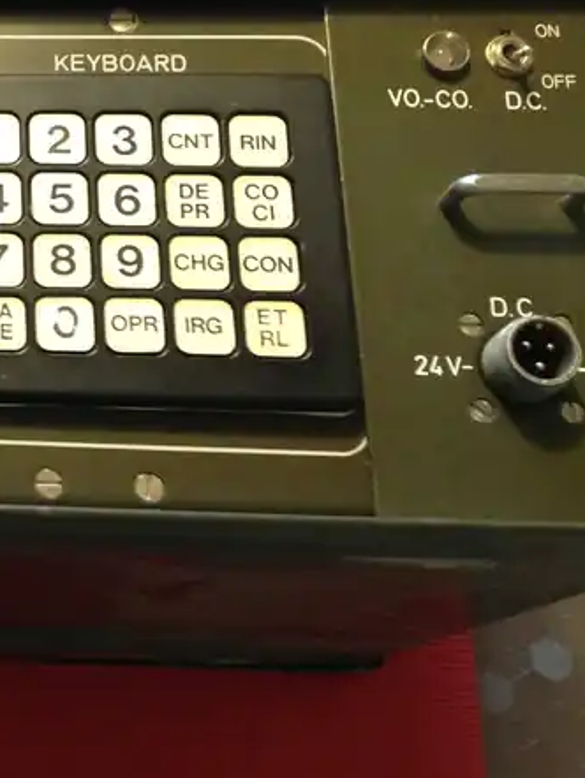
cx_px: -284
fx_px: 1778
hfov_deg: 17.0
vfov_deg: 24.2
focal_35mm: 79
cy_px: 136
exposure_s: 1/15
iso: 250
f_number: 2.4
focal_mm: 4.28
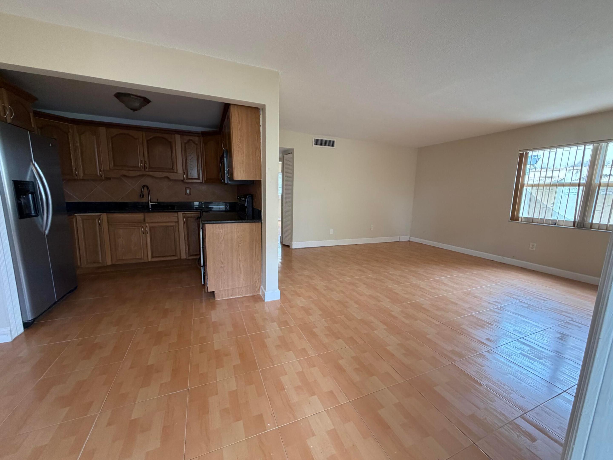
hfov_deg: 102.1
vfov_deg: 85.7
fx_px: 248
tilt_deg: -8.6
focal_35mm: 14
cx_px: 306
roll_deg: +0.0
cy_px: 230
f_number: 2.2
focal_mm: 2.22
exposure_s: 1/120
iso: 250
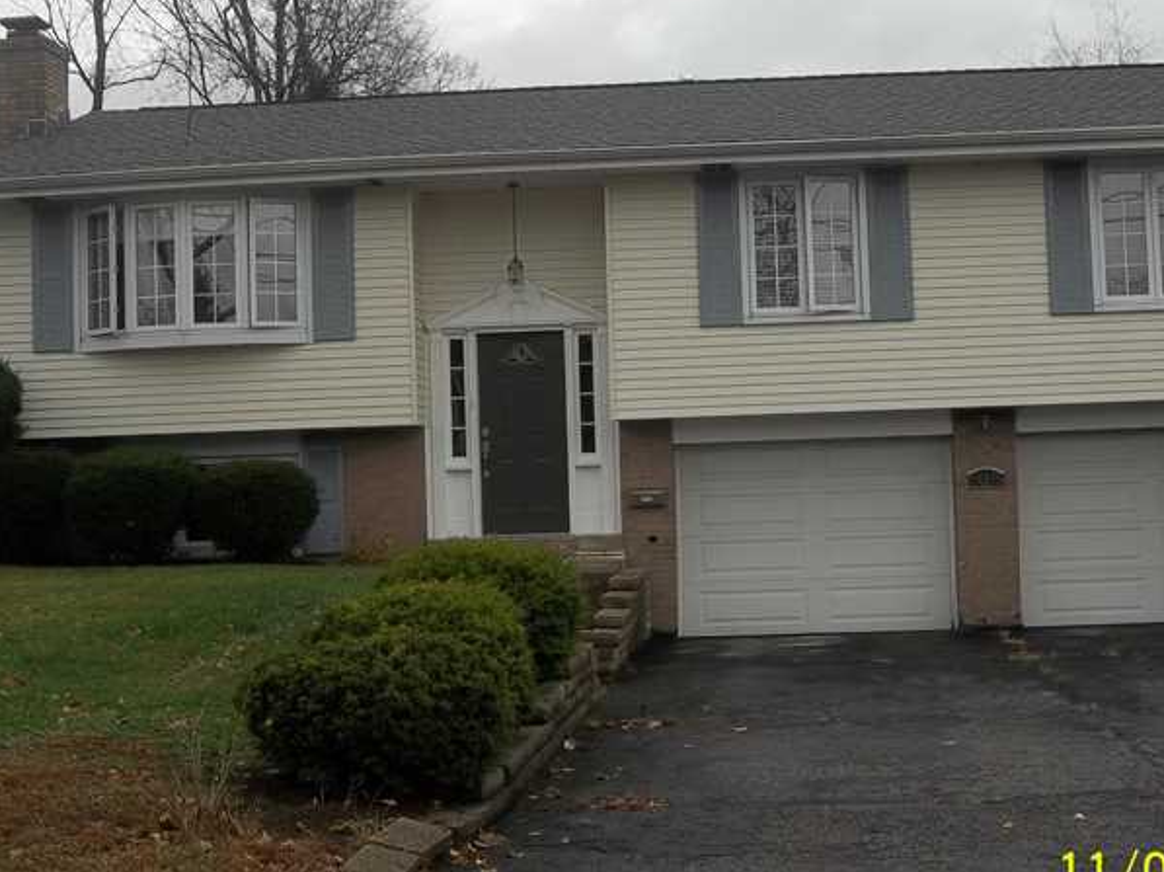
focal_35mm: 59
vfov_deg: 24.8
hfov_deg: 32.7
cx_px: 638
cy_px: 429
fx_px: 1983
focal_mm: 7.8
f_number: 4.5
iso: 80
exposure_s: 1/160
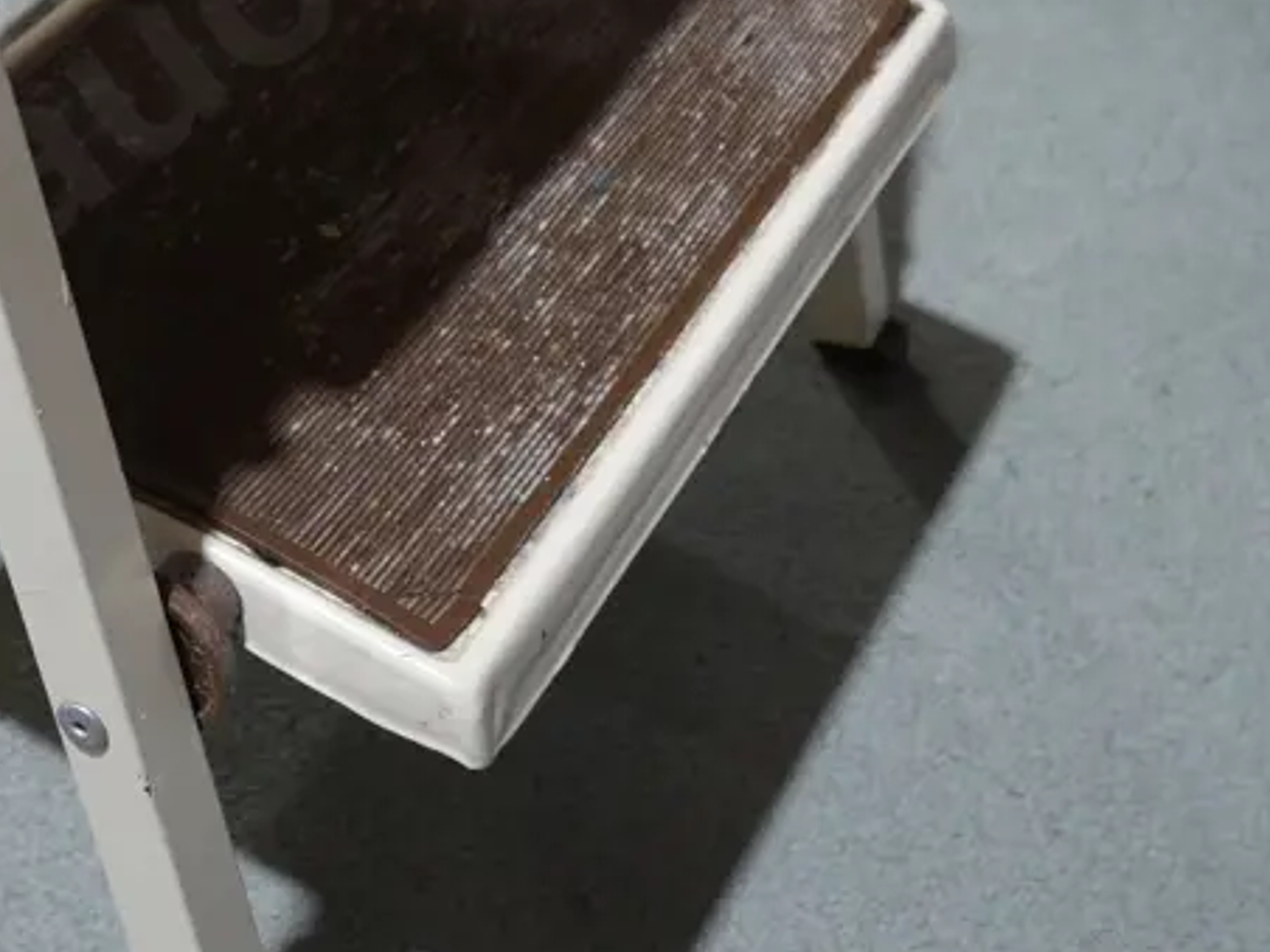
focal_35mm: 68
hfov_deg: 27.7
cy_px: 69
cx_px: 169
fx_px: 2495
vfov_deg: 21.1
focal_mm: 15
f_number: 3.6
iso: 500
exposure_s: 1/60
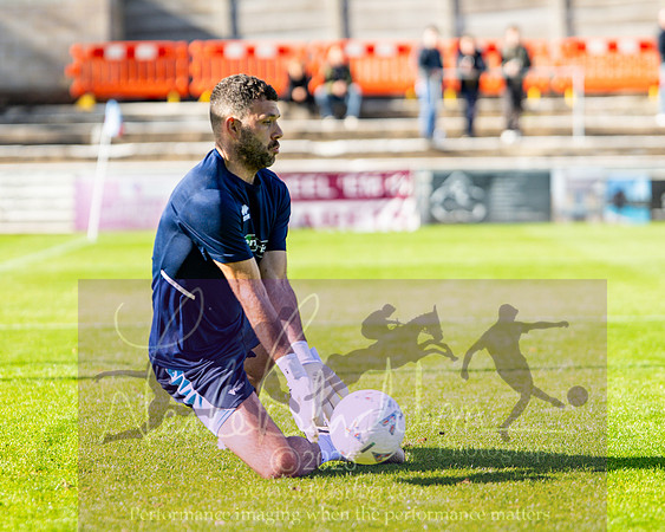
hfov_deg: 10.9
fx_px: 3500
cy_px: 234
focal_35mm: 178
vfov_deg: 8.7
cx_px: 377
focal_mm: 85
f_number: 1.6
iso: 100
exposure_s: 1/3200
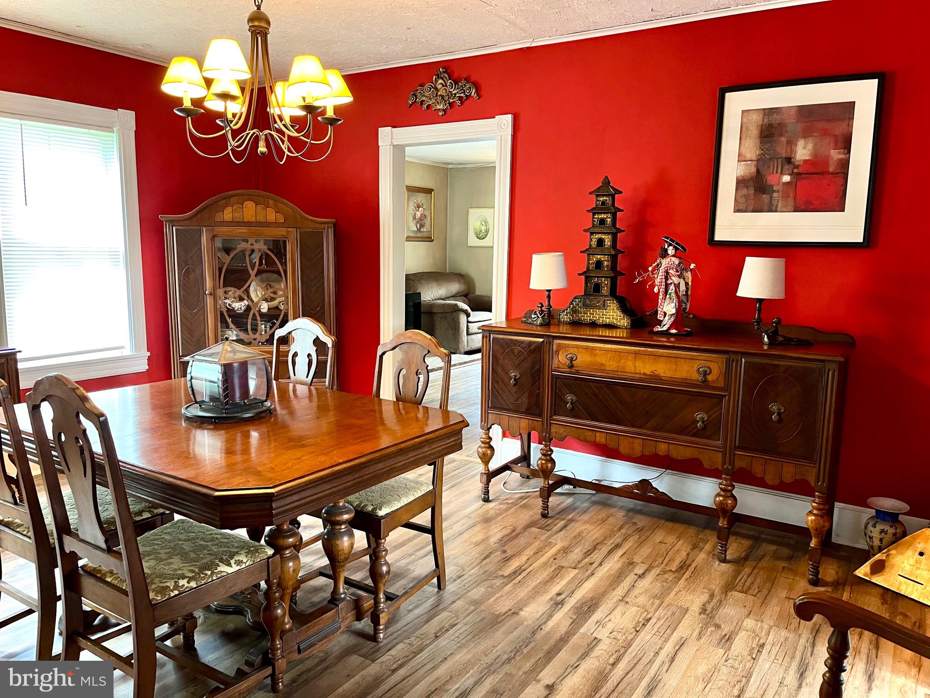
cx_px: 465
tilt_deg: -7.9
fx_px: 699
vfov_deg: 53.1
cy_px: 349
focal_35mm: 26
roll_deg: -0.9
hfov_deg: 67.3
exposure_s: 1/40
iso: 400
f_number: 1.6
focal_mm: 5.1
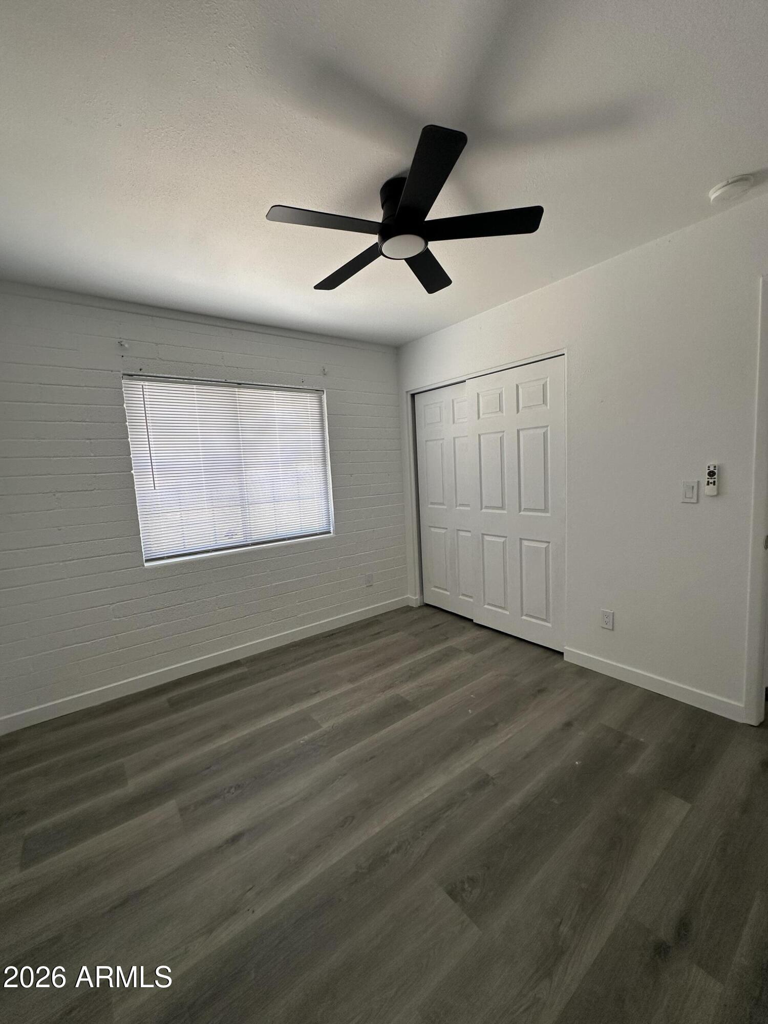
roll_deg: +2.6
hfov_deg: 85.7
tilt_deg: -6.3
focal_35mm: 14
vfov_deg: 102.1
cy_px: 512
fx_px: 414
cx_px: 384
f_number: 2.2
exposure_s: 1/99
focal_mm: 2.22
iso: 125
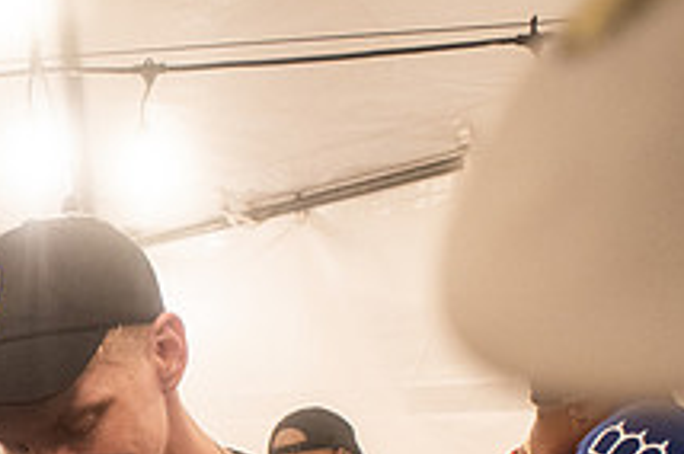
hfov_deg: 29.5
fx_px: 1157
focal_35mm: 61
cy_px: 529
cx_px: -78
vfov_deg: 20.8
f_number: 3.5
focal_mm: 20
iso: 2000
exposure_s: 1/160
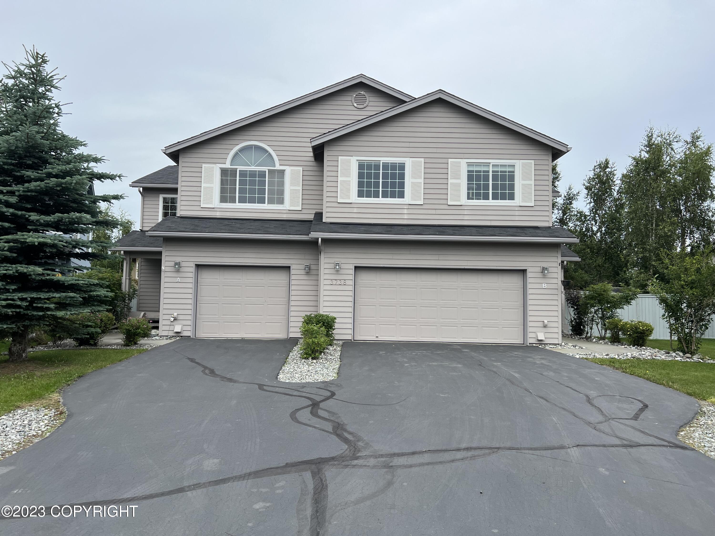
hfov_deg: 67.3
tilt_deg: +4.0
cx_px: 358
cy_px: 268
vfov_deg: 53.1
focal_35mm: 26
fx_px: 537
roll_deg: -1.0
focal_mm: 5.7
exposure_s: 1/2915
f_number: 1.5
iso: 50
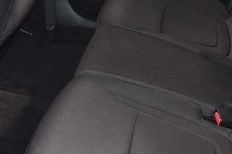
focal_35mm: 69
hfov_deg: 29.0
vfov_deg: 19.7
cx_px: 163
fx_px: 444
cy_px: 55
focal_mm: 18
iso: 2000
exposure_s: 1/50
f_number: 5.6
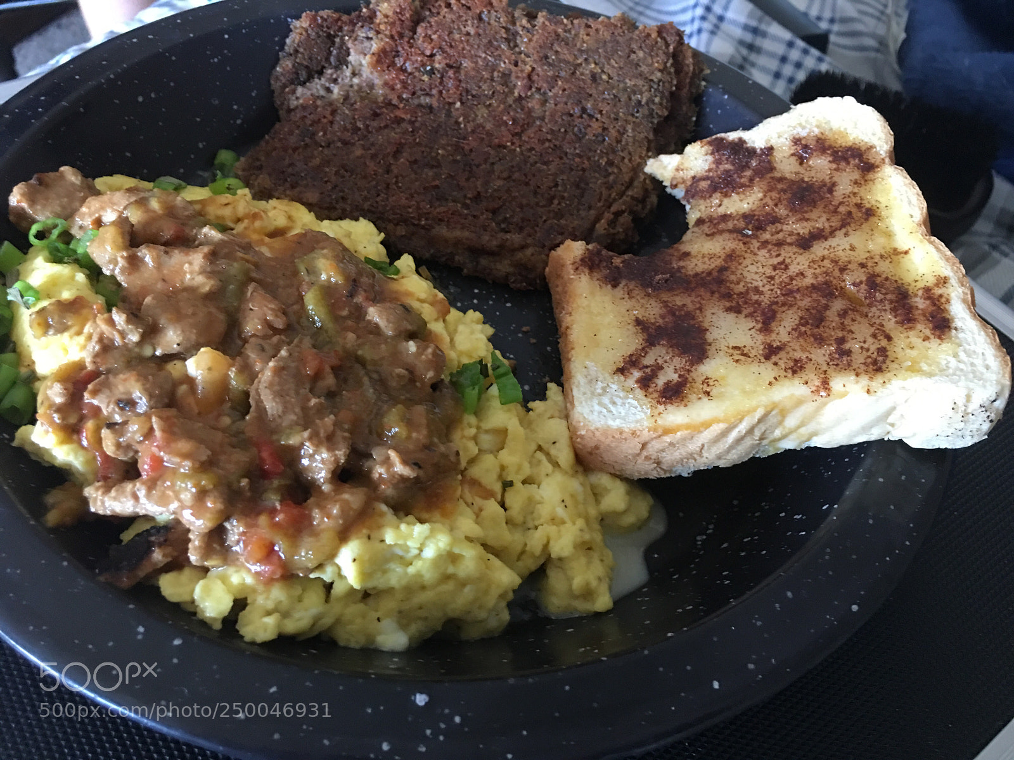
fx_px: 849
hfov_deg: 61.7
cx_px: 507
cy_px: 380
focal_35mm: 29
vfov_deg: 48.2
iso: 100
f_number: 2.2
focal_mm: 4.15
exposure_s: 1/15
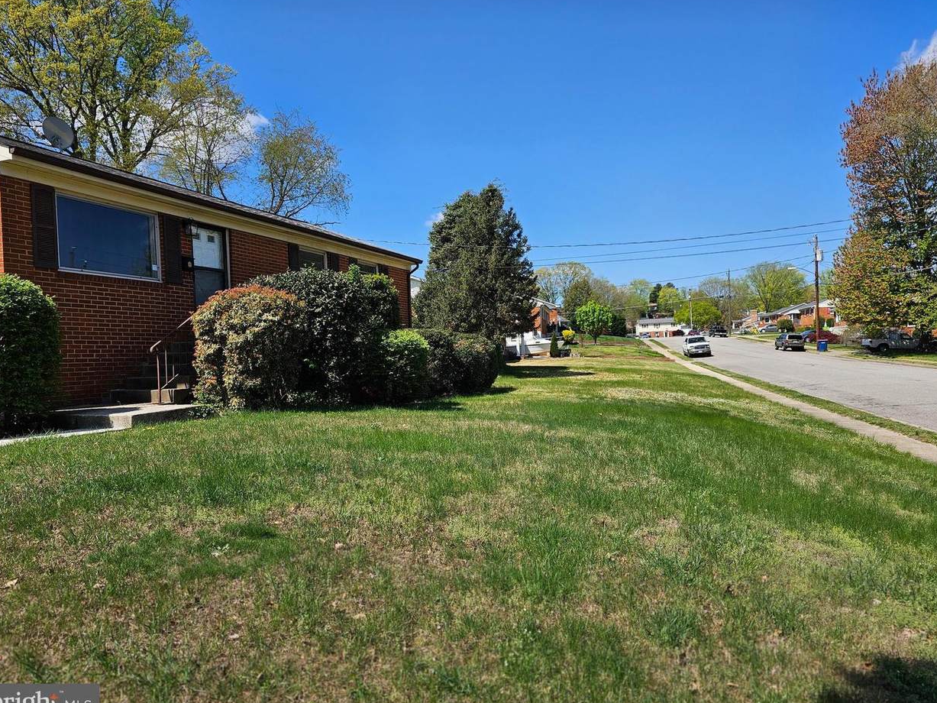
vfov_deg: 56.8
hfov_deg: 71.6
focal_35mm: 24
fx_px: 650
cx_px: 469
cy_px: 356
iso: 12
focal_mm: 6.3
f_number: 1.7
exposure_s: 1/919
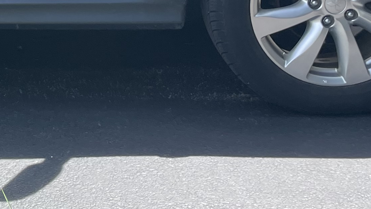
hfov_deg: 19.2
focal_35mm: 103
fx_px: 1013
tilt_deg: -9.5
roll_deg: +1.0
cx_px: -114
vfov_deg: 11.1
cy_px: -149
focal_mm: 4.2
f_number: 1.6
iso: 32
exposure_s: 1/670
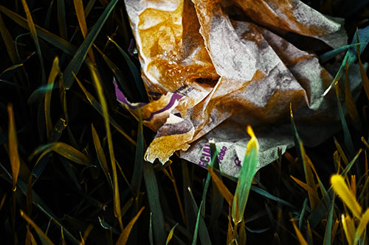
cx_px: 184
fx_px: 2152
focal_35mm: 210
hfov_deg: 9.8
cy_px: 122
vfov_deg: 6.5
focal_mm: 210
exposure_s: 1/1000
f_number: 6
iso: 2500
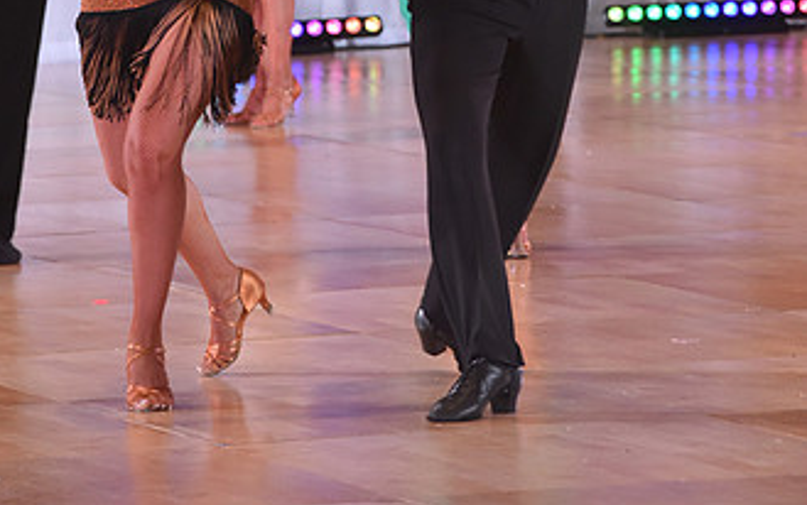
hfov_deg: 6.2
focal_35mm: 341
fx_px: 7504
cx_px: 335
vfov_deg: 3.8
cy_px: -108
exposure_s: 1/200
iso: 2500
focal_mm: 190
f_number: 6.3
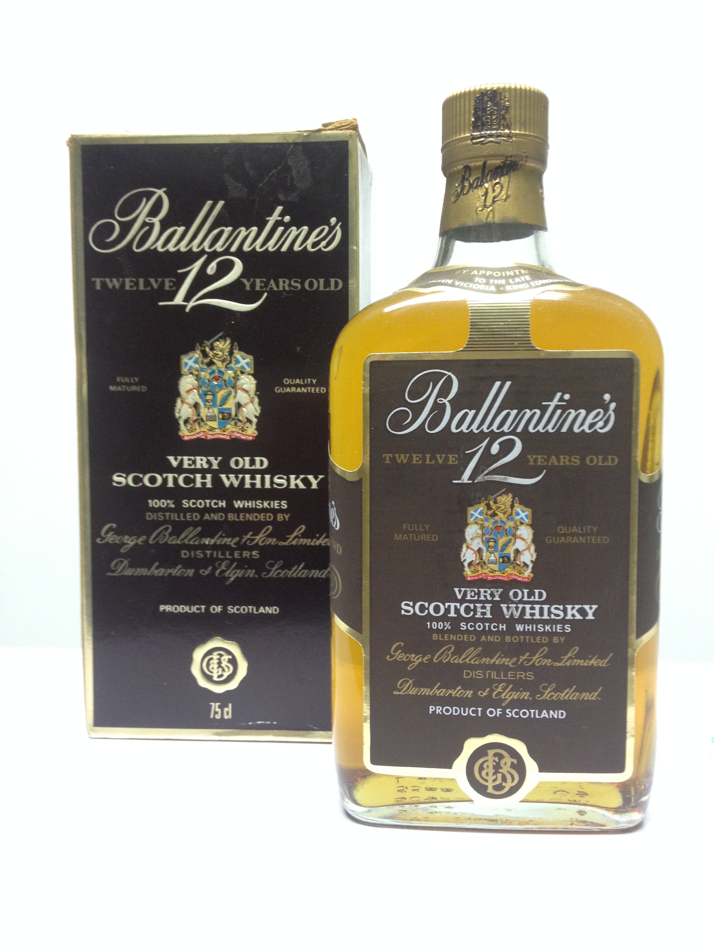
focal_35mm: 35
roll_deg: +1.2
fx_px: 963
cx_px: 357
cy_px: 476
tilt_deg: -2.5
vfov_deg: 52.6
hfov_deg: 40.7
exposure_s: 1/20
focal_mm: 4.28
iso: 160
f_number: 2.4
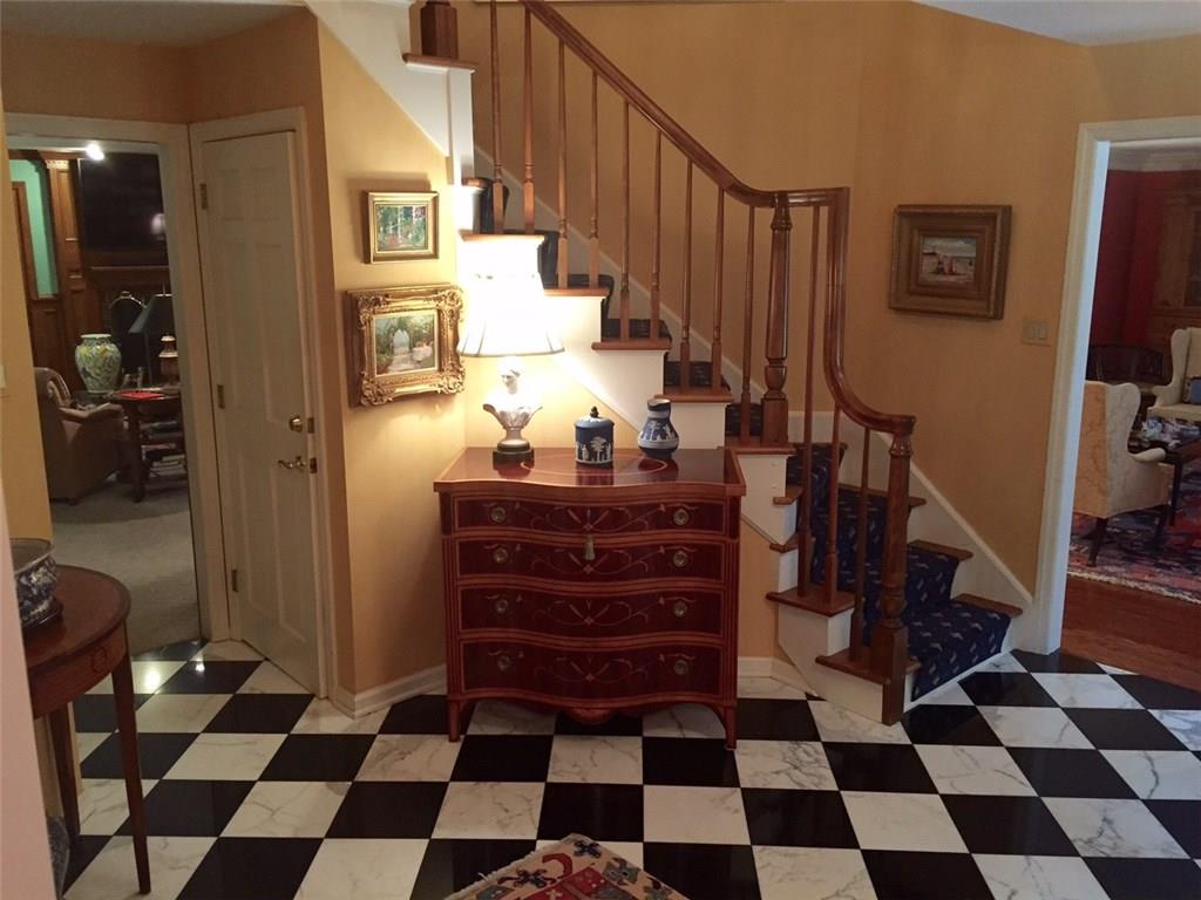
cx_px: 600
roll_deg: -0.3
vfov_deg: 48.2
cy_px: 450
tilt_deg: -13.0
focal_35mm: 29
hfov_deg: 61.7
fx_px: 1006
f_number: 2.2
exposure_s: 1/30
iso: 200
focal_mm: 4.15
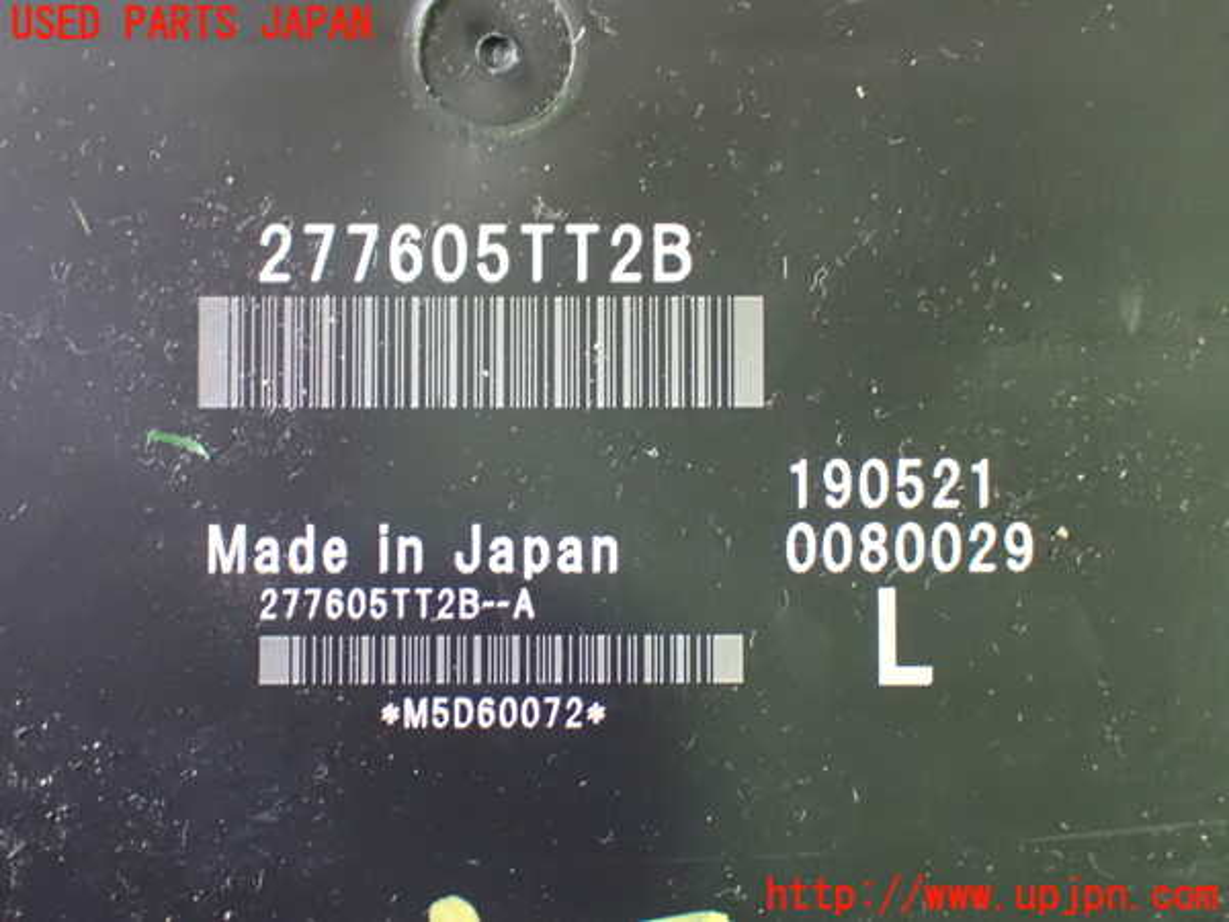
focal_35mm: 50
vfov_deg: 29.1
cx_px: 614
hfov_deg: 38.2
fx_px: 1775
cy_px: 461
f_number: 3.2
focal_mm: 9.01
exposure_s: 1/20
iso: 1600
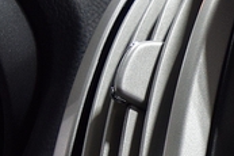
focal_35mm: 160
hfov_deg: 11.5
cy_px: 271
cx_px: 476
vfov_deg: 8.3
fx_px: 1039
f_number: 4
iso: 800
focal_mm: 18
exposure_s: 1/60
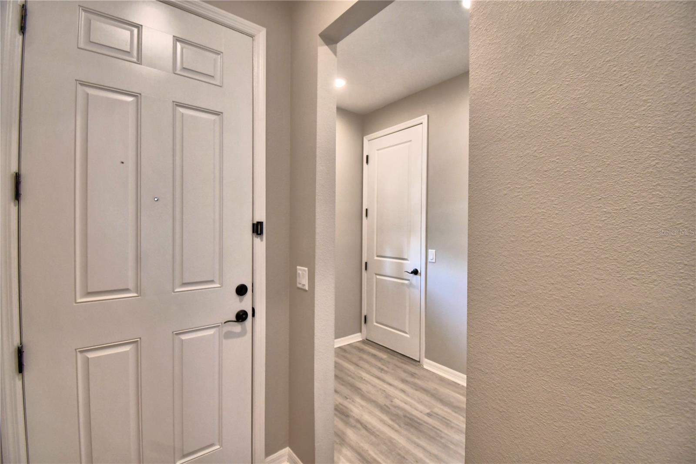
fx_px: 290
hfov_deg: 100.4
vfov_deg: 77.3
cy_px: 232
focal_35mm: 15
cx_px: 348
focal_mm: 10
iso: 400
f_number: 4.5
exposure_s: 1/60
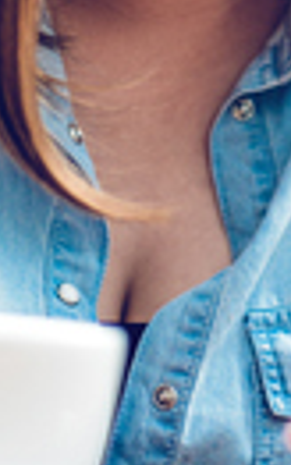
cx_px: 277
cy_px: -87
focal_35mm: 197
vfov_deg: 10.5
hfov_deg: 6.7
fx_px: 2497
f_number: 1.8
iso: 250
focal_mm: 35
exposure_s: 1/1000
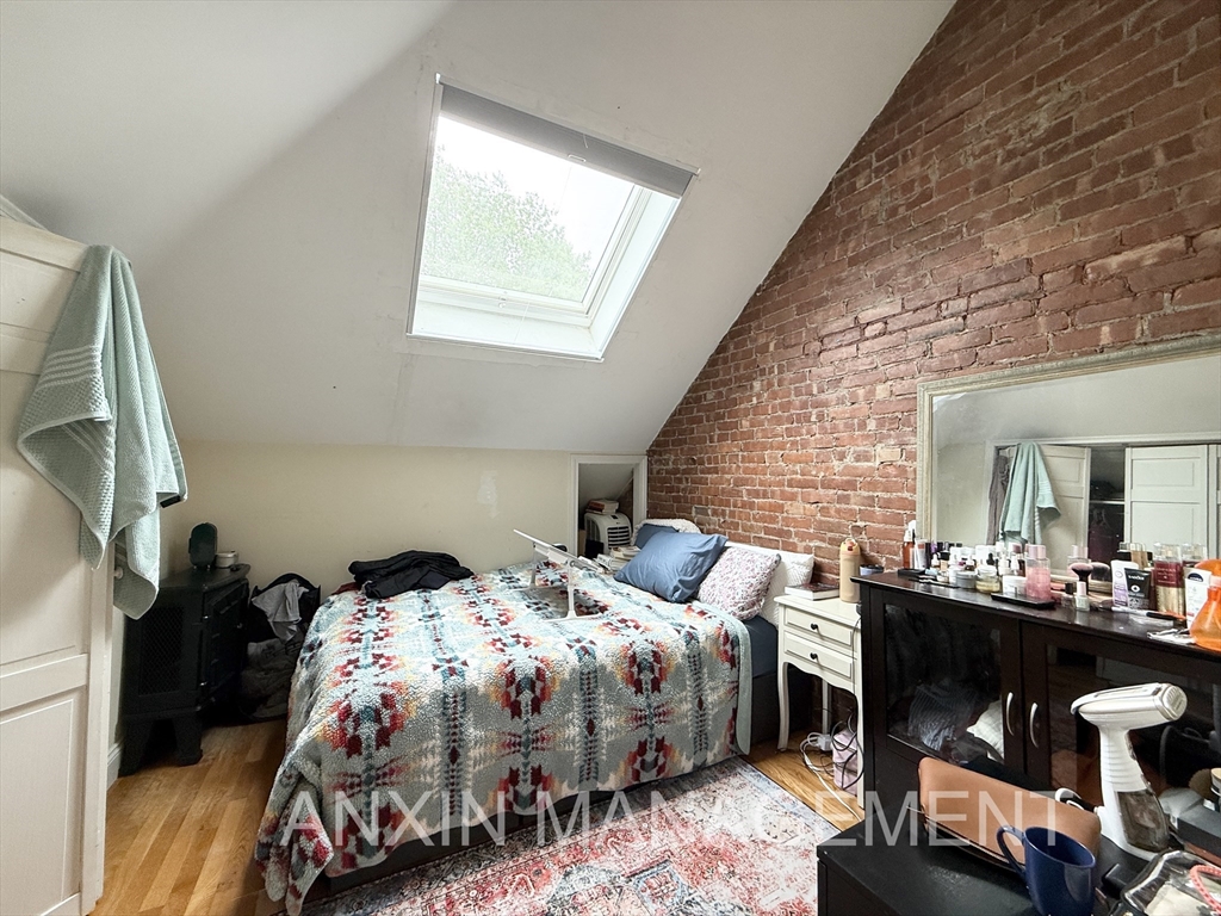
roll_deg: -0.3
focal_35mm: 14
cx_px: 610
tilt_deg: +1.9
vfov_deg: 85.7
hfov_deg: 102.1
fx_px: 494
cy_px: 458
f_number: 2.2
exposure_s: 1/120
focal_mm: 2.22
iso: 160
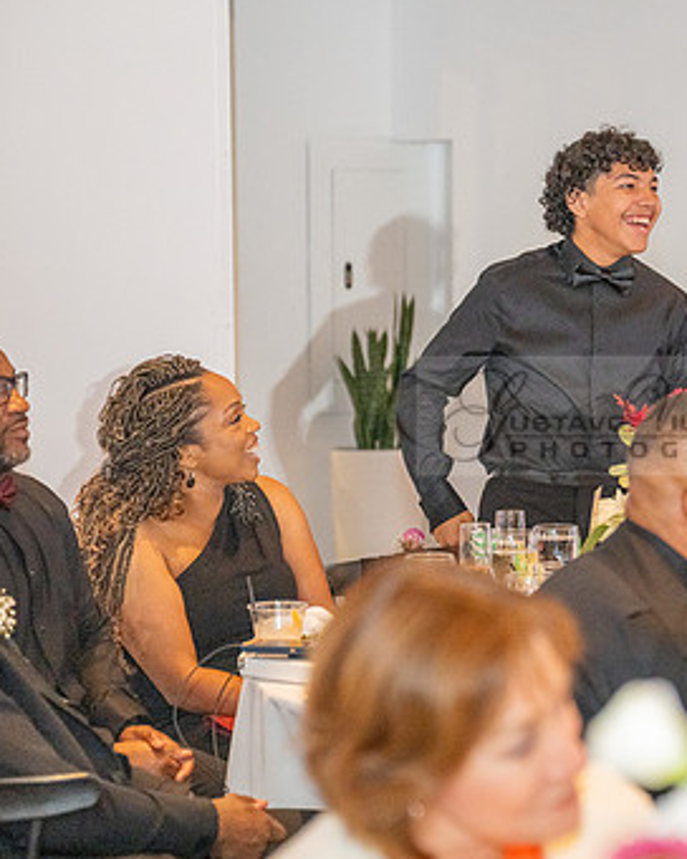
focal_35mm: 112
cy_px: 416
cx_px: 636
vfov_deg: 17.2
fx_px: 2847
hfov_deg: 13.6
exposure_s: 1/200
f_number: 2.8
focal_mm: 70
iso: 2000
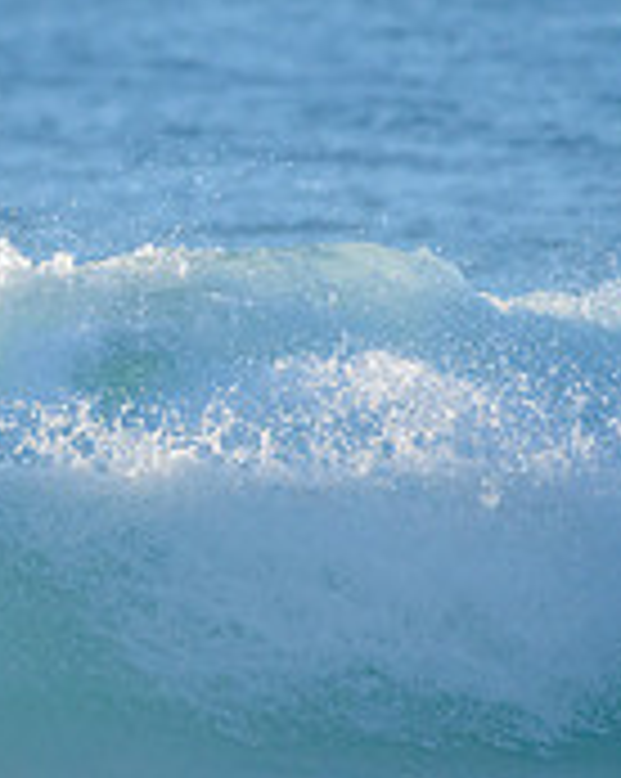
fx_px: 36294
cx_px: -598
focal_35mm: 1577
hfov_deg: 1.0
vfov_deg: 1.2
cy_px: 250
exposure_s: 1/2000
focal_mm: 500
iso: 320
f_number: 5.6
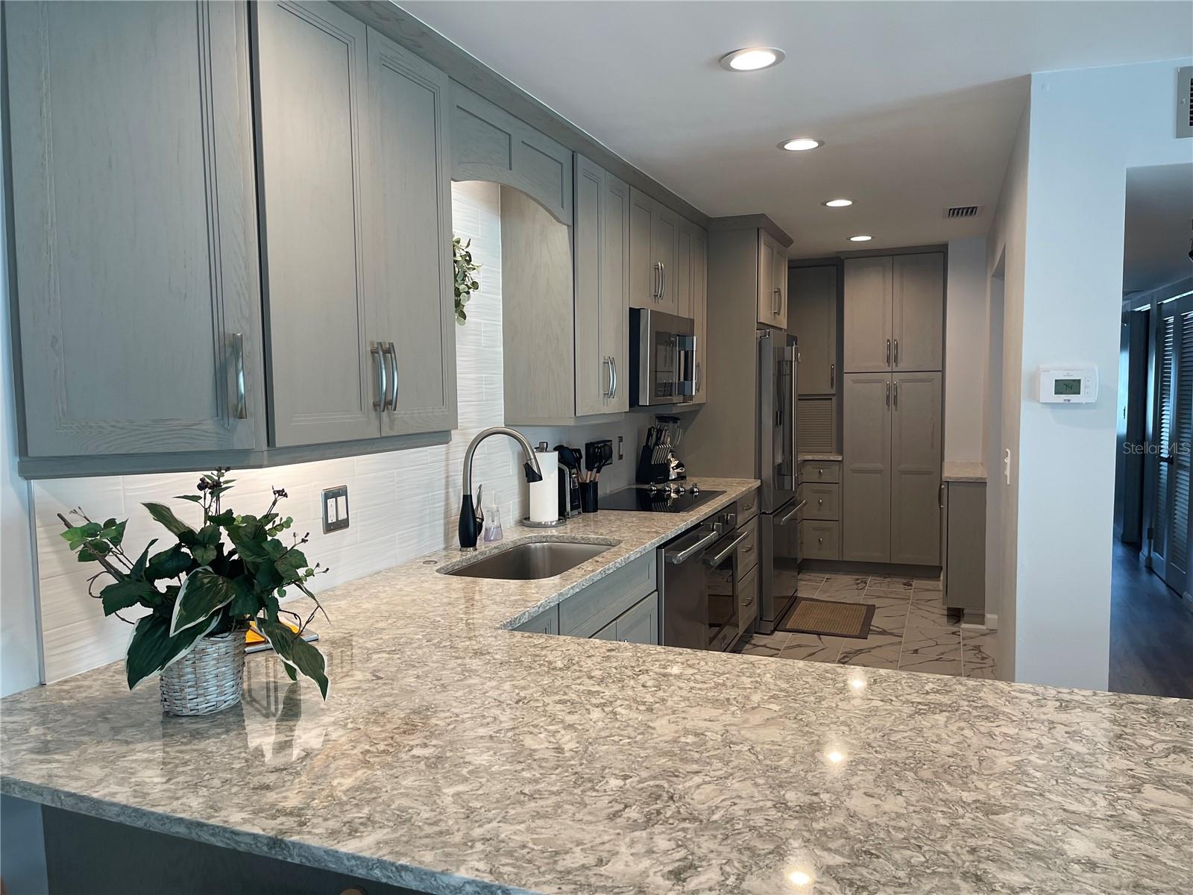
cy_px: 448
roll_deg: +0.8
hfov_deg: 69.4
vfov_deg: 54.9
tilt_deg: -6.1
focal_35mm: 25
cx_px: 596
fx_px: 862
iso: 125
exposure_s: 1/120
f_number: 1.6
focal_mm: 5.1
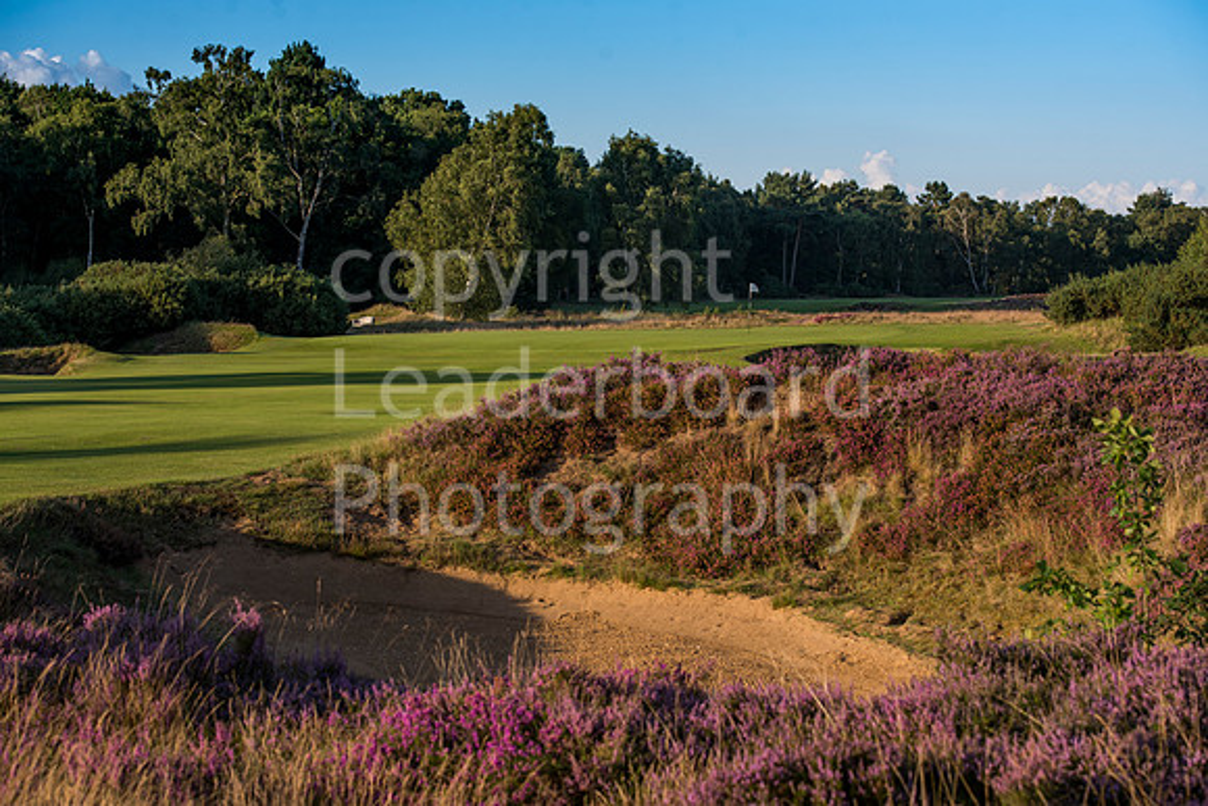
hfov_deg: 28.8
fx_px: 2349
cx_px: 604
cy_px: 403
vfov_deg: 19.5
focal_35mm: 70
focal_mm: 70
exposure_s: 1/500
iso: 200
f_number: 7.1
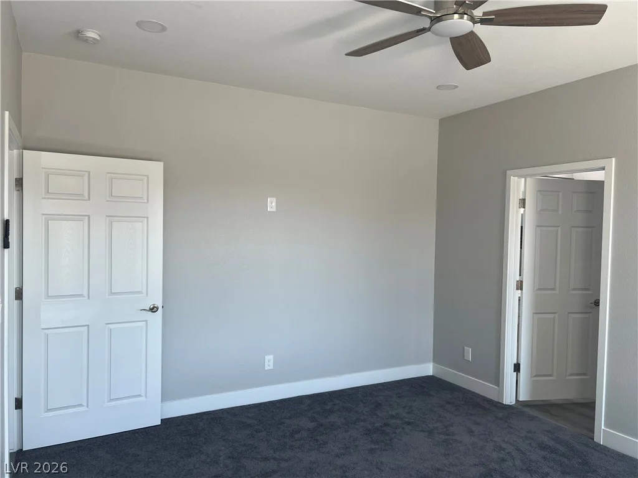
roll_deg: -1.1
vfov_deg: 53.1
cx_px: 319
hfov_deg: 67.3
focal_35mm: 26
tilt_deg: -2.1
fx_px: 479
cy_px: 239
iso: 50
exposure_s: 1/121
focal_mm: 5.7
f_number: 1.5
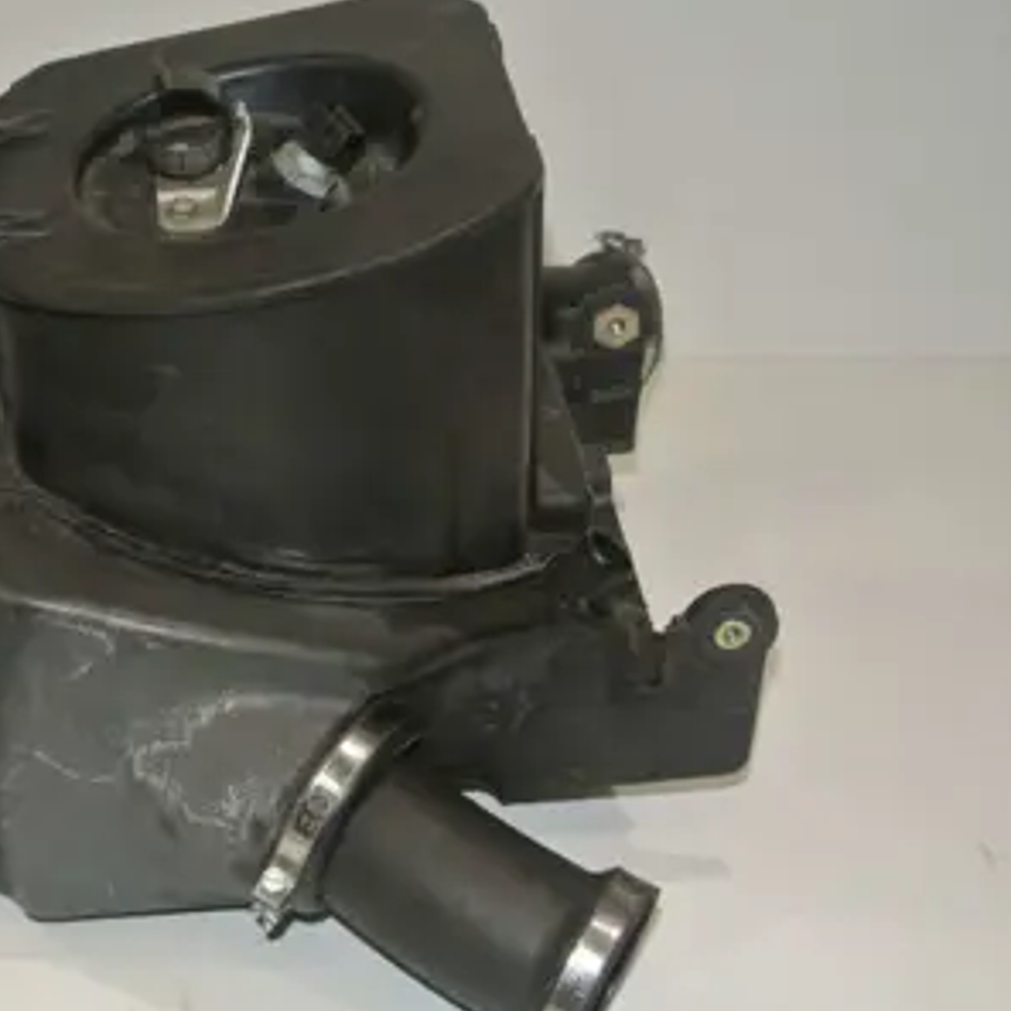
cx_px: 232
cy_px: 526
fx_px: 2148
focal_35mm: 65
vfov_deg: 26.5
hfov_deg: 26.1
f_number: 4.2
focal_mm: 15.7
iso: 200
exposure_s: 1/60
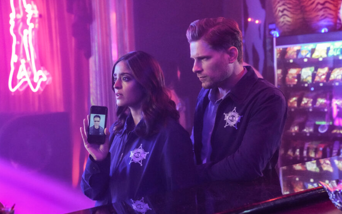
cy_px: 102
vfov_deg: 18.9
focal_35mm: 69
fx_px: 643
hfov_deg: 29.8
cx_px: 171
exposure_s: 1/80
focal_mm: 67
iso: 12800
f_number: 4.5
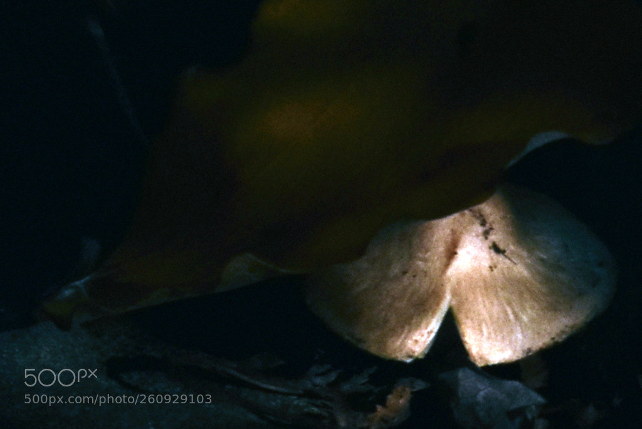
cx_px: 321
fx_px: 8029
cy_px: 214
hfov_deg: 4.6
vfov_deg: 3.1
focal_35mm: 450
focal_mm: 300
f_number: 5.6
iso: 500
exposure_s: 1/500
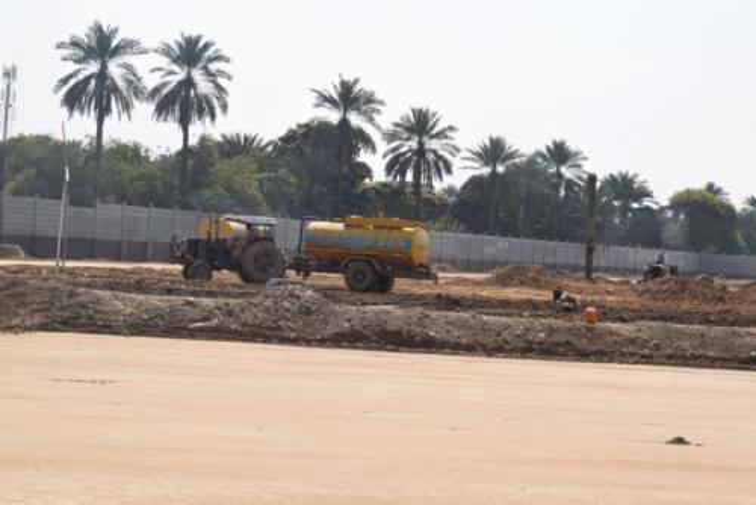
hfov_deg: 28.1
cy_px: 252
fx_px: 1513
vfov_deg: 19.0
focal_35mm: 72
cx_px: 378
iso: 100
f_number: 13
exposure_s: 1/200
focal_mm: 48
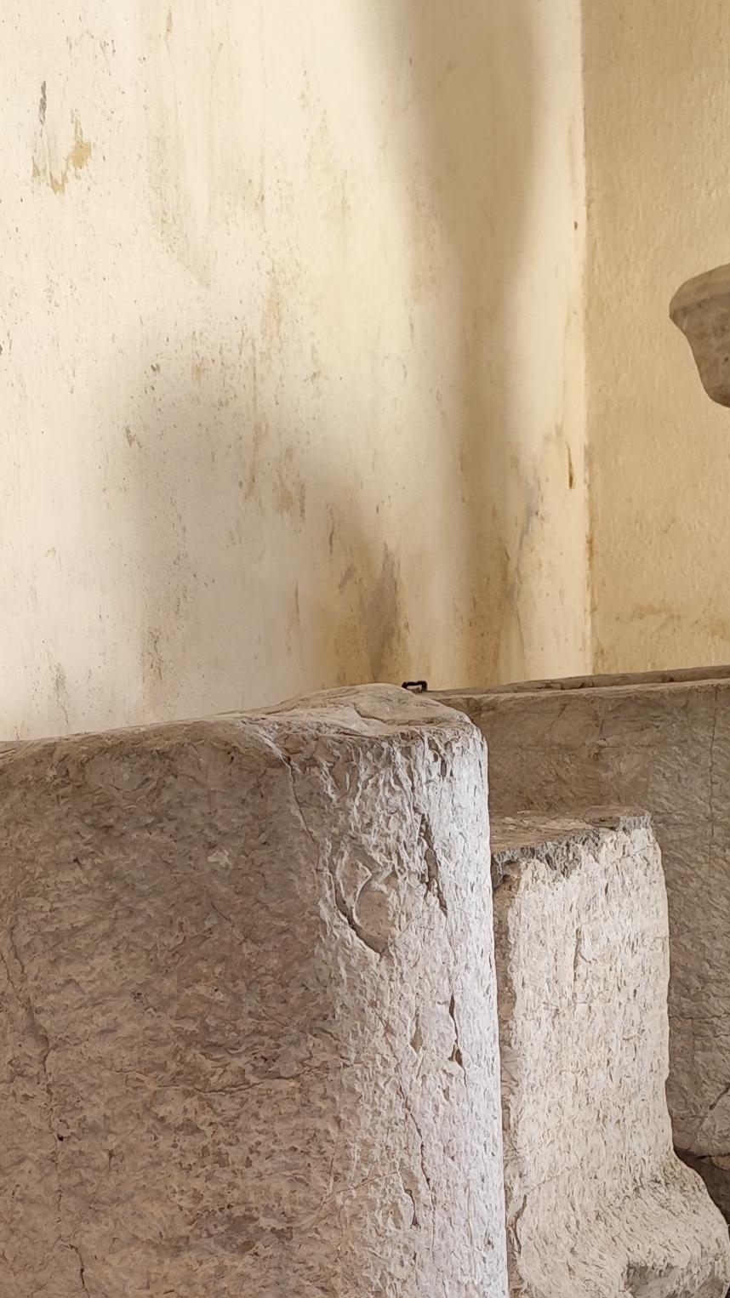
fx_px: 2306
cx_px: 199
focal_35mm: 67
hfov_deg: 17.9
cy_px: 1353
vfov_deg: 29.0
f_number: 1.65
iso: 800
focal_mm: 6.14
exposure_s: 1/100
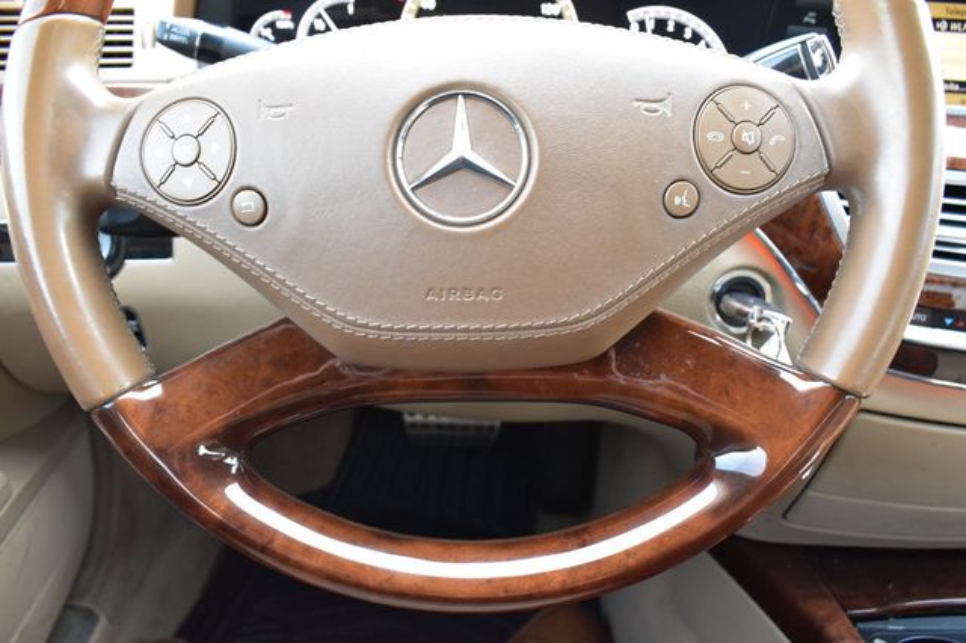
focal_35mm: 30
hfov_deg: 62.0
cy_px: 322
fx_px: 805
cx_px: 483
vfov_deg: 43.6
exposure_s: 1/15
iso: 1600
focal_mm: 20
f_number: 6.3
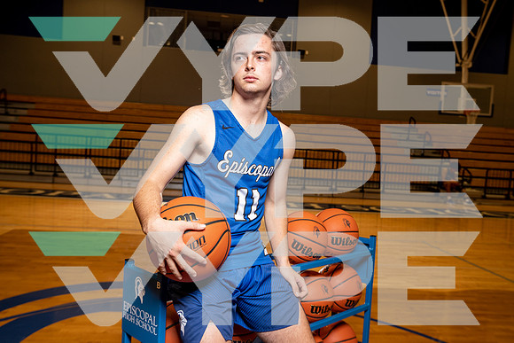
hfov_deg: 60.3
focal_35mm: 31
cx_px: 257
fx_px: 443
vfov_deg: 42.3
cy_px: 172
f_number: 4.5
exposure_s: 1/250
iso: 400
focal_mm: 31
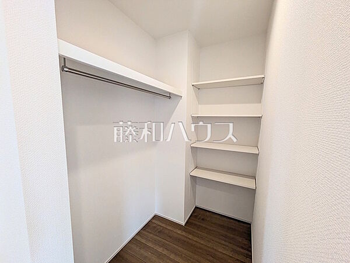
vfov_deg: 85.7
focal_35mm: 14
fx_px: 142
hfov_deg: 102.1
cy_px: 132
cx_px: 175
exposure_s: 1/100
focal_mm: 1.83
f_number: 2.2
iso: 96
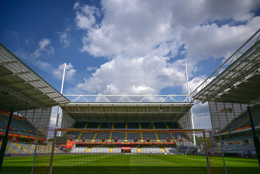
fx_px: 173
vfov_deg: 53.1
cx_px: 130
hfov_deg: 73.7
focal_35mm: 24
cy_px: 87
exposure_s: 1/5000
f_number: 2.8
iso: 64
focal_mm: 24
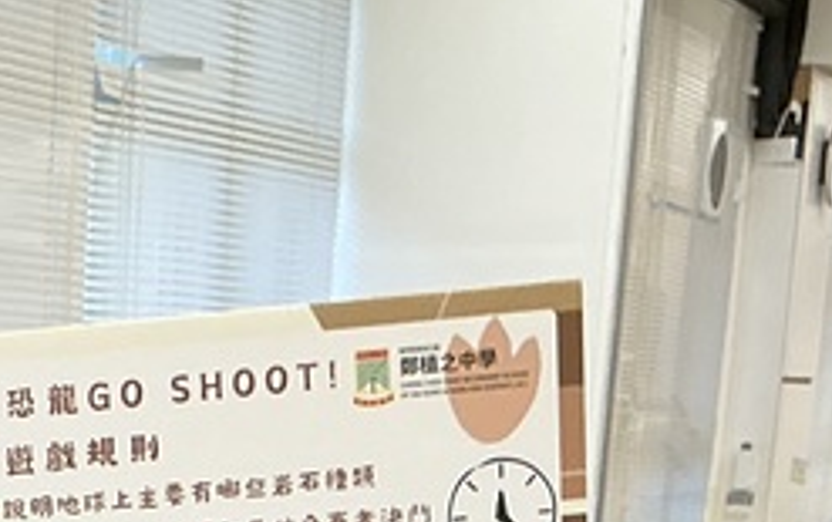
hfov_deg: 16.7
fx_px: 2747
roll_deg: -0.8
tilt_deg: -16.5
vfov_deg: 9.6
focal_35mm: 121
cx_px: -94
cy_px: 1270
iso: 80
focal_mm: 3
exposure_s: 1/50
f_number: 1.8
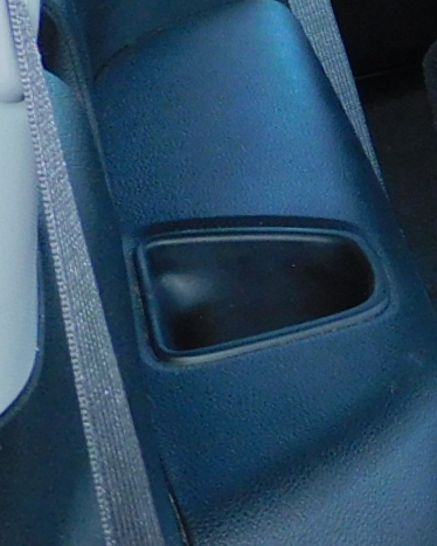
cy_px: 81
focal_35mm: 114
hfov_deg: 11.1
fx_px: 1842
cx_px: 1080
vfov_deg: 16.7
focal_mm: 4.3
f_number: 3.3
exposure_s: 1/30
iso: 200
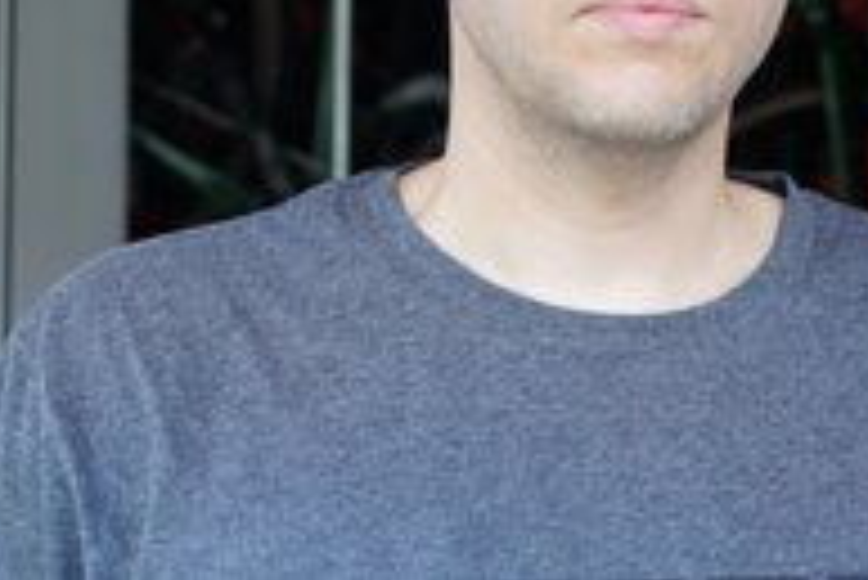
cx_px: 535
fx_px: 2003
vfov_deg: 16.1
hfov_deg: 24.4
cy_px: -16
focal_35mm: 83
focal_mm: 40
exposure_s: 1/160
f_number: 4
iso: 500
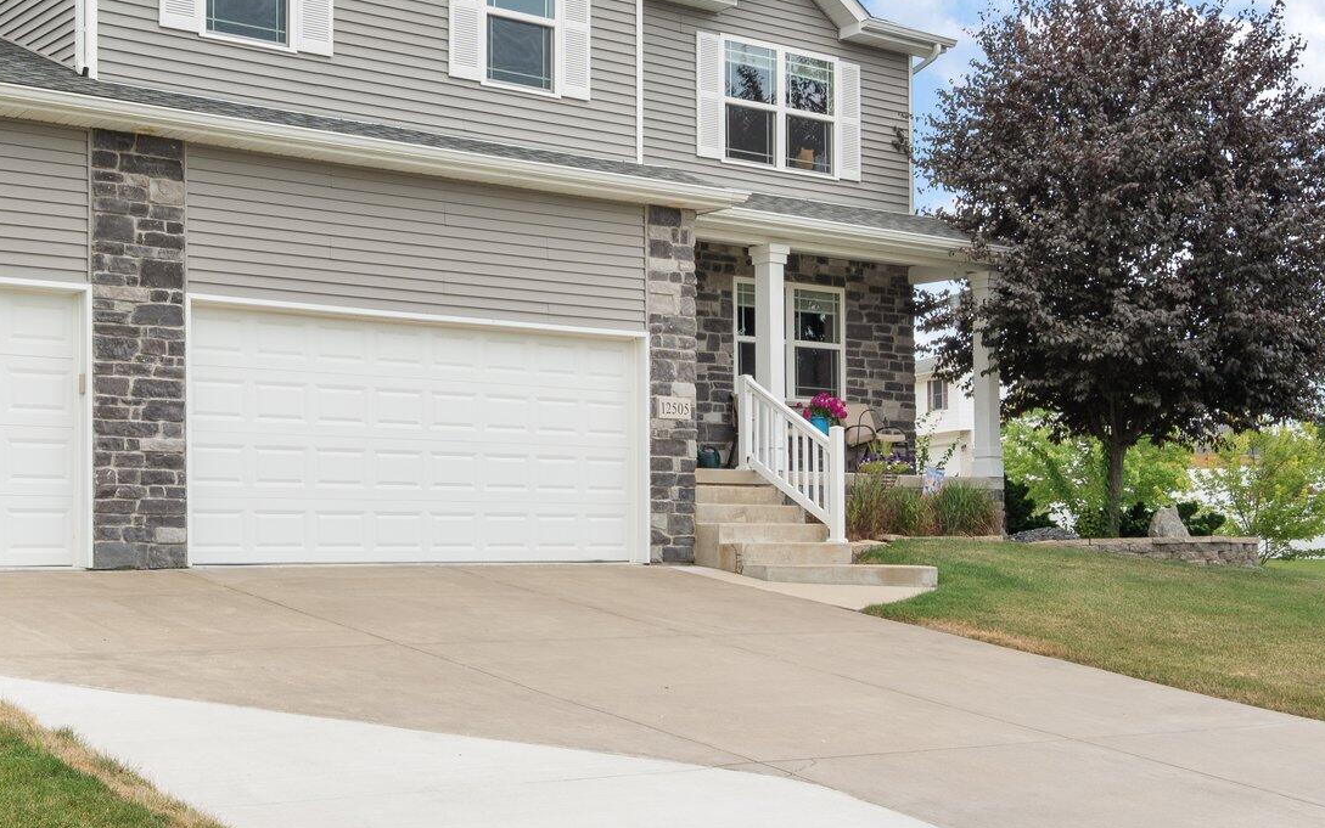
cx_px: 364
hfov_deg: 42.4
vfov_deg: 27.6
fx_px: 1661
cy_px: 201
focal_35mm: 46
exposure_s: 1/60
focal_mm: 24
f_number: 9
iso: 250
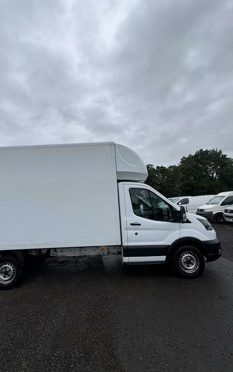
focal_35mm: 16
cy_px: 179
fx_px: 163
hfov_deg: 70.4
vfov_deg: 97.8
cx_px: 92
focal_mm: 2.22
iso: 40
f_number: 2.2
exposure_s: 1/587
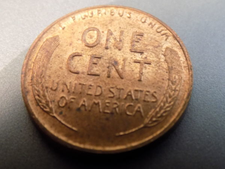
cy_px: 84
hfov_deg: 22.8
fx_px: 559
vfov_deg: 17.2
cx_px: 112
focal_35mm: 86
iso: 400
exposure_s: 1/1.6
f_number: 4.4
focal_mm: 15.3
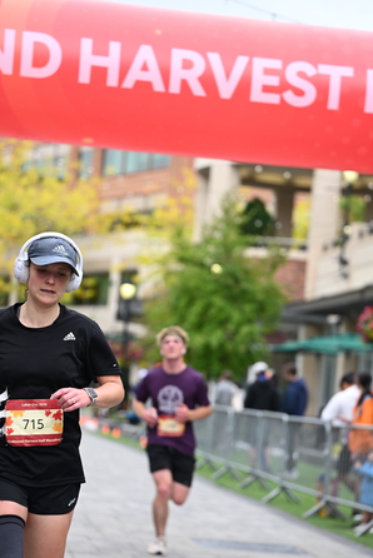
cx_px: 186
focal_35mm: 106
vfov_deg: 19.3
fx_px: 1645
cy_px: 318
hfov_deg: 12.9
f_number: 2.8
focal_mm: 86
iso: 640
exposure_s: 1/2000
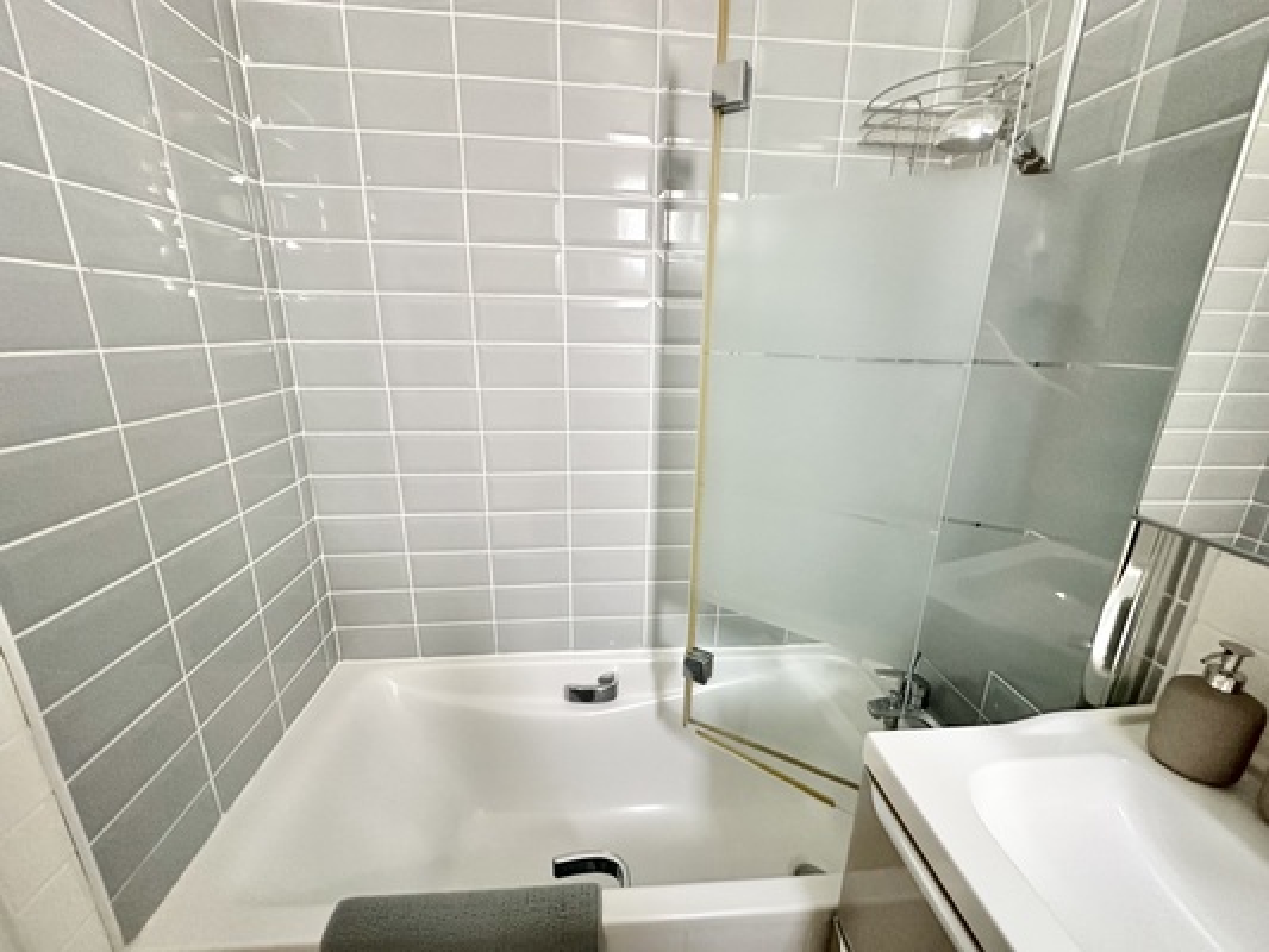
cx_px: 634
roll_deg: -1.1
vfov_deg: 85.7
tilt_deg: -15.1
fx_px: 513
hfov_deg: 102.1
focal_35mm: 14
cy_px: 476
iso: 800
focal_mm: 2.22
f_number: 2.2
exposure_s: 1/60
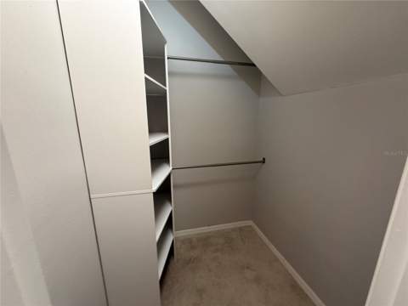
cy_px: 153
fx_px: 165
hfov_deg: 102.1
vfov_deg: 85.7
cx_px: 204
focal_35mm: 14
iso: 160
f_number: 2.2
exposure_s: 1/30
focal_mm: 2.22
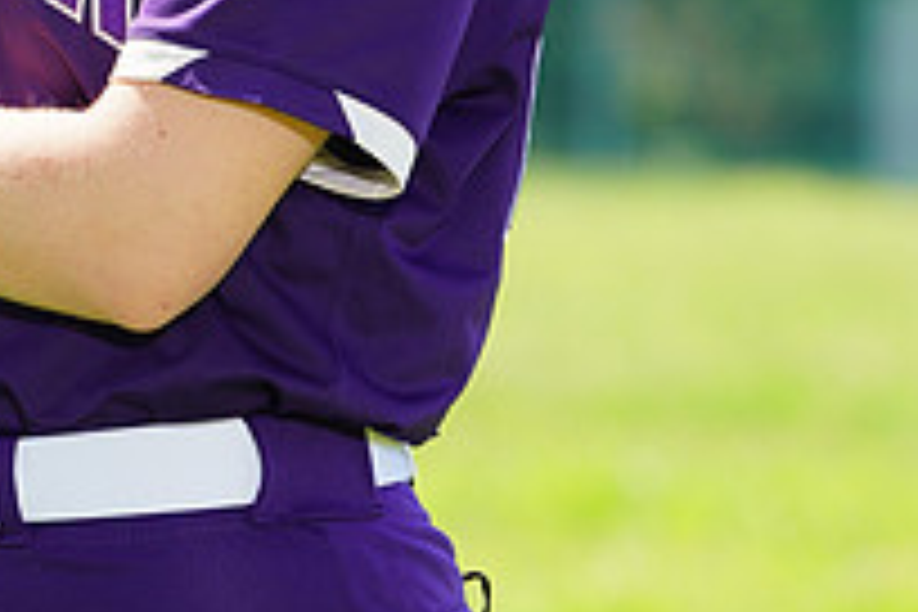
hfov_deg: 2.4
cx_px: 81
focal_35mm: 846
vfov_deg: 1.6
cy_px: -446
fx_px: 21571
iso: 200
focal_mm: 297
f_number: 9
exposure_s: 1/200
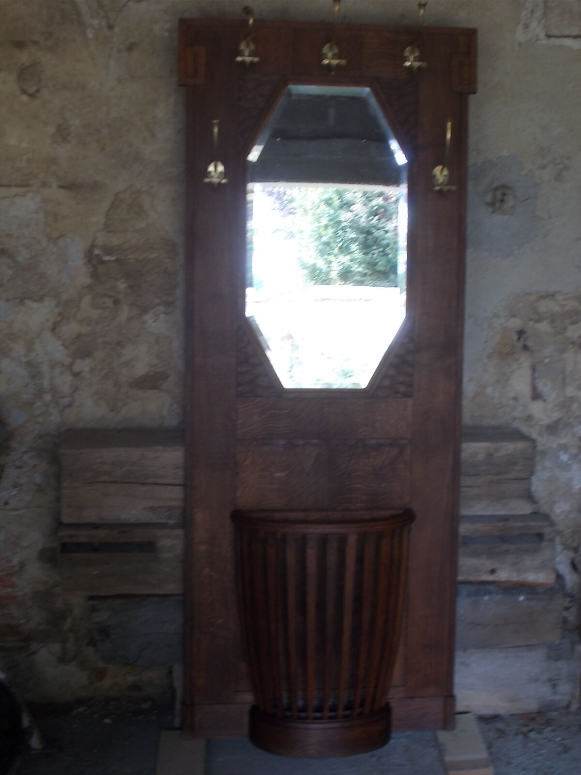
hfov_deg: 29.1
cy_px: 388
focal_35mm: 50
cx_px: 290
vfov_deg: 38.2
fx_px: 1119
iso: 125
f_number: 4.5
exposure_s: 1/30
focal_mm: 9
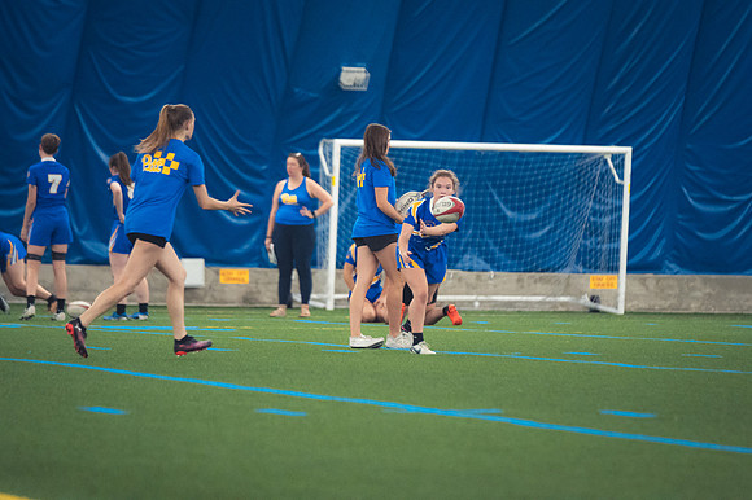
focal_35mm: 300
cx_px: 376
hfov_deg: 6.9
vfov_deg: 4.6
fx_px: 6263
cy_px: 250
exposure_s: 1/320
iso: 4000
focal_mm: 200
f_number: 2.8
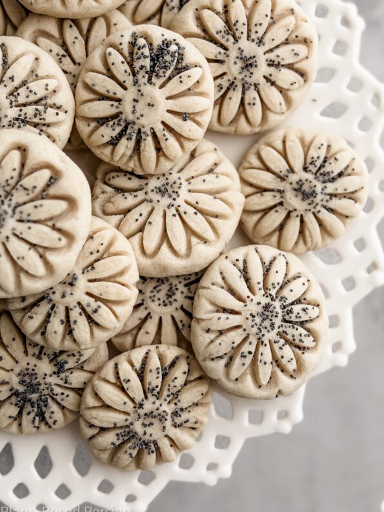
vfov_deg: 31.1
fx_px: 917
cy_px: 207
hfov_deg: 23.6
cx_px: 217
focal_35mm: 62
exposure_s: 1/500
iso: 64
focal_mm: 6.76
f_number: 1.8
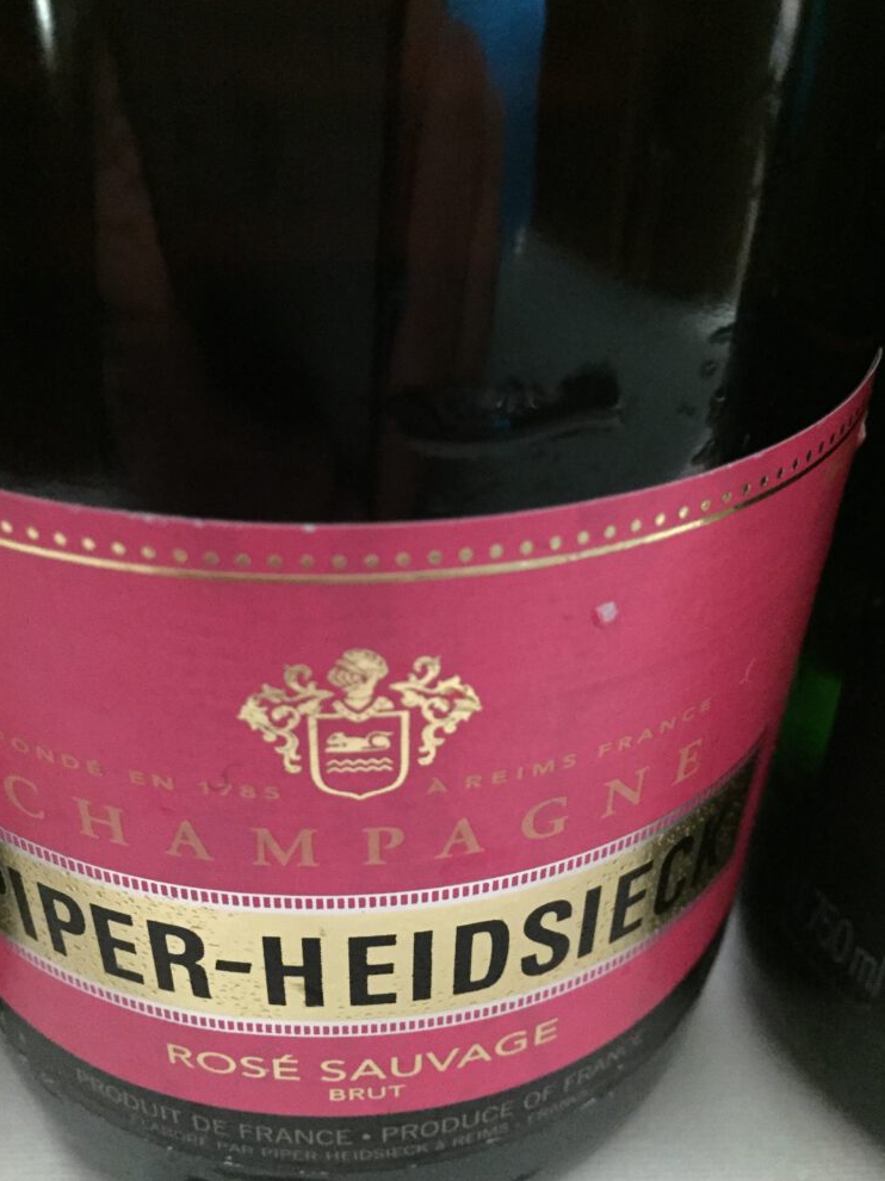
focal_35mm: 30
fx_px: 1023
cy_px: 587
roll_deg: -2.1
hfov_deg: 46.8
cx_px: 434
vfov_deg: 60.0
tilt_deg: -31.0
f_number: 2.2
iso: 1250
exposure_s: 1/17
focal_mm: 4.15
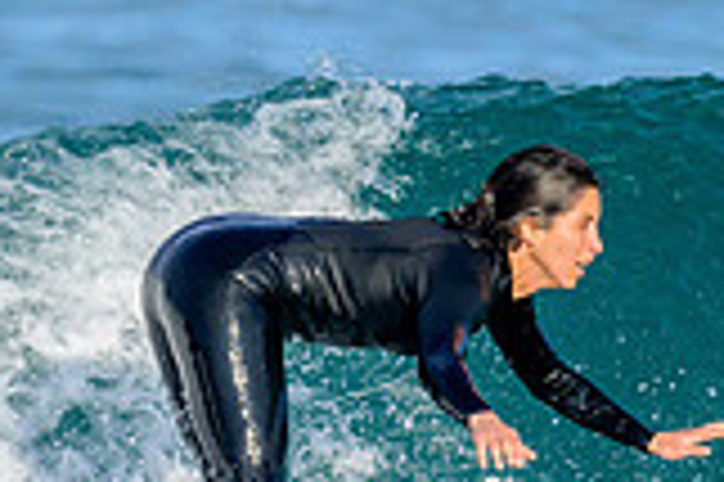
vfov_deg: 0.4
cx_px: 657
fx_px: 65716
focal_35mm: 3271
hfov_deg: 0.6
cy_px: 462
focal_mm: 800
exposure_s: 1/2000
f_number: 6.3
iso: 360
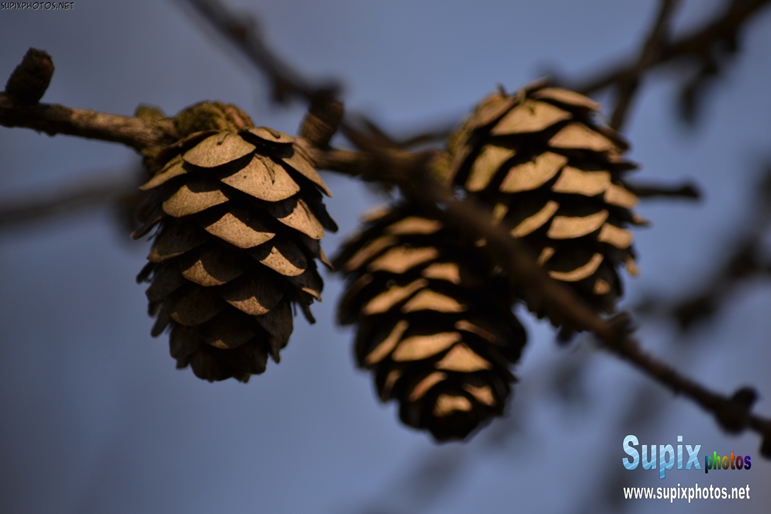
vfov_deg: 3.1
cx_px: 386
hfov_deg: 4.6
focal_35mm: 450
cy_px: 257
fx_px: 9637
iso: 100
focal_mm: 300
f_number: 5.6
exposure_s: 1/250
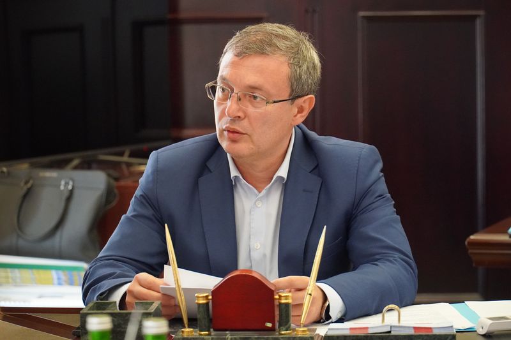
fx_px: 1703
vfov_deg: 11.4
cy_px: 170
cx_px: 256
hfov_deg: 17.1
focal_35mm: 120
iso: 5000
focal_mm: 80
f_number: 4
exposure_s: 1/160
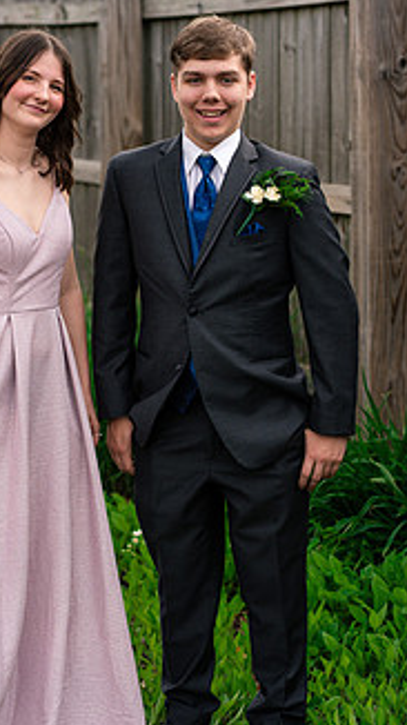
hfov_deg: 9.8
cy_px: 371
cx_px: 138
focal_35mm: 123
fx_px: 2364
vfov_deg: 17.4
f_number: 3.5
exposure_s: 1/800
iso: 400
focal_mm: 85
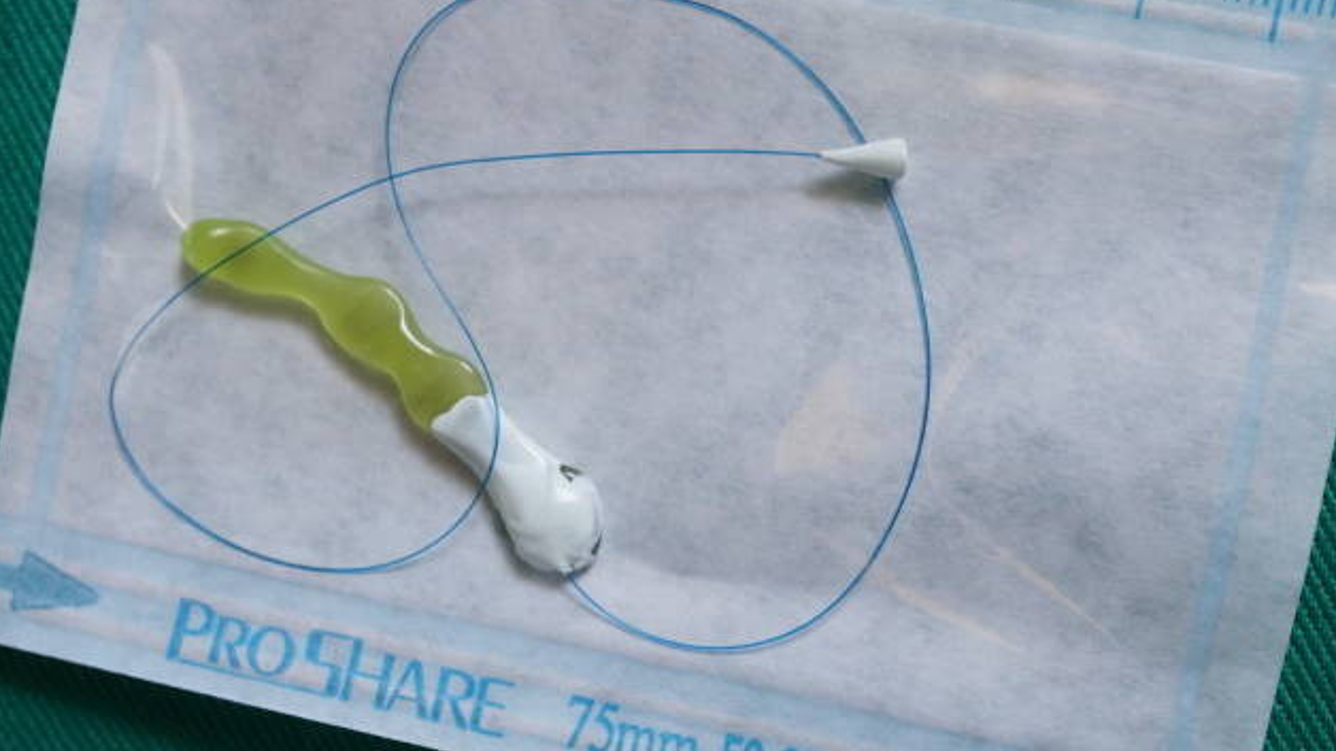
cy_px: 335
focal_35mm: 48
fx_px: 1700
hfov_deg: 42.9
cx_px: 659
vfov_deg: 24.9
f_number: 8
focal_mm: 30
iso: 3200
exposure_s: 1/50
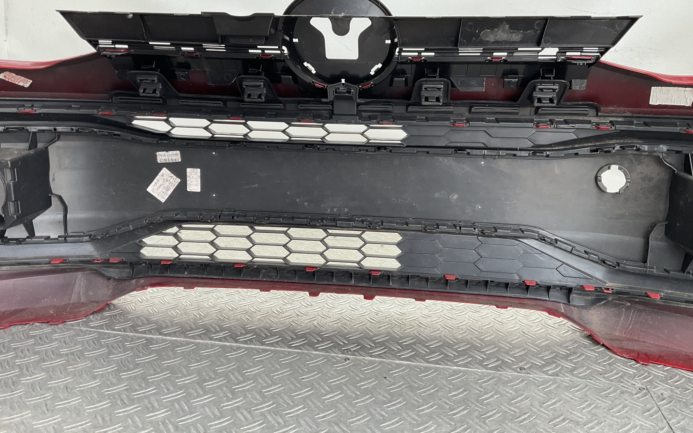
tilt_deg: -13.7
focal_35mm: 31
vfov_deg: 40.5
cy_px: 185
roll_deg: -2.1
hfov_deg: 61.2
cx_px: 344
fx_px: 585
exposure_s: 1/100
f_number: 1.8
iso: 32
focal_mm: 3
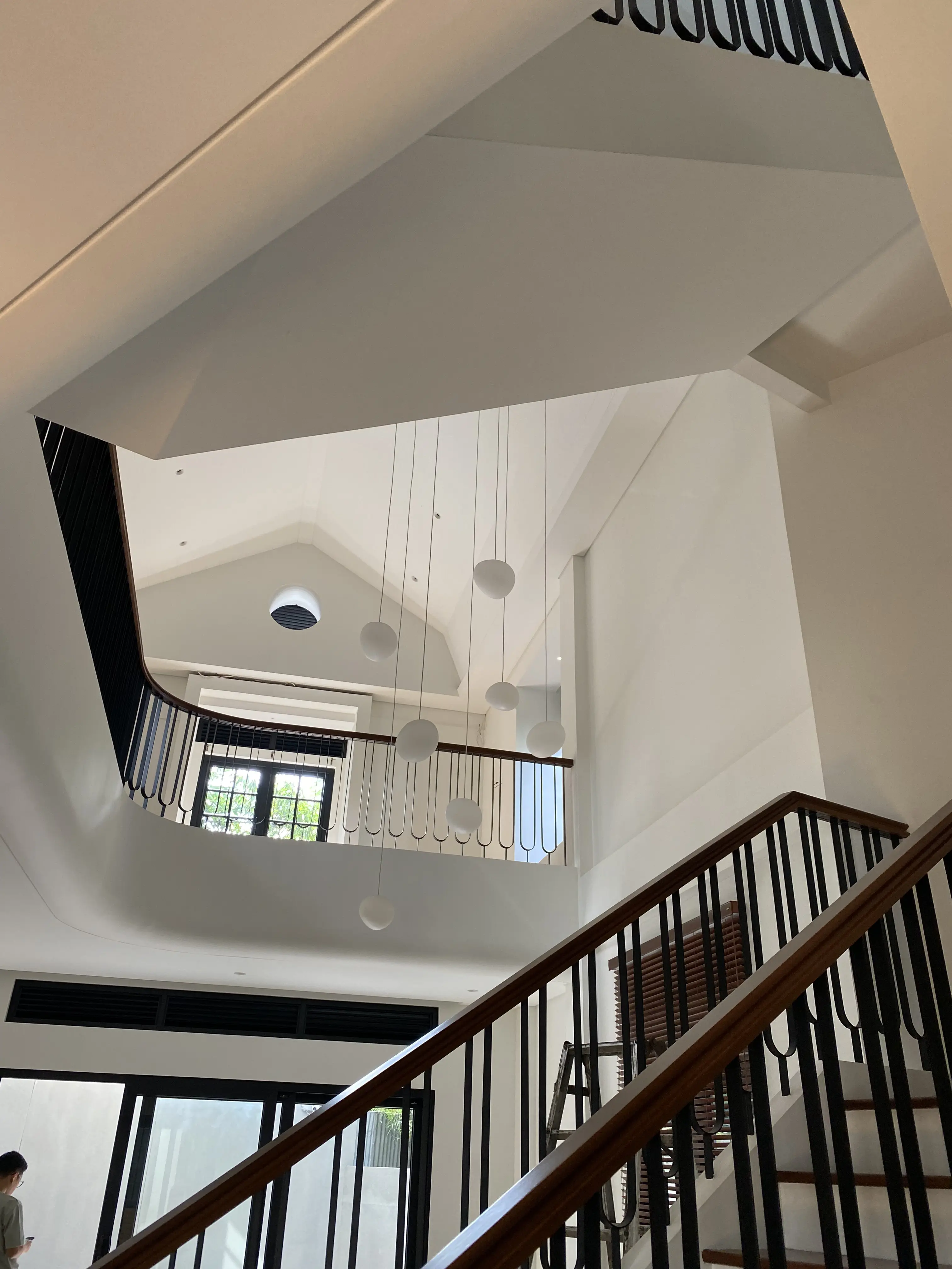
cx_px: 476
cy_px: 634
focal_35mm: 26
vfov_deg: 67.3
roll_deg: -2.6
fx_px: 953
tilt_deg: +29.6
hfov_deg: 53.1
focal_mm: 4.25
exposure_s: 1/121
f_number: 1.8
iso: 125
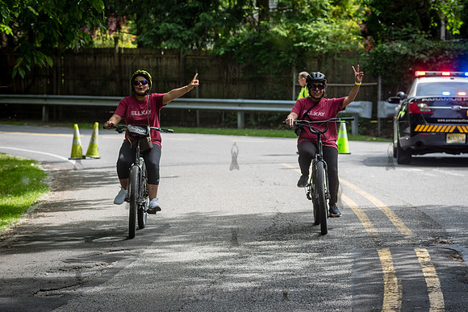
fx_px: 1722
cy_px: 156
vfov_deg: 10.4
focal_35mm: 132
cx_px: 234
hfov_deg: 15.5
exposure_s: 1/640
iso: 250
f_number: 4.5
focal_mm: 105
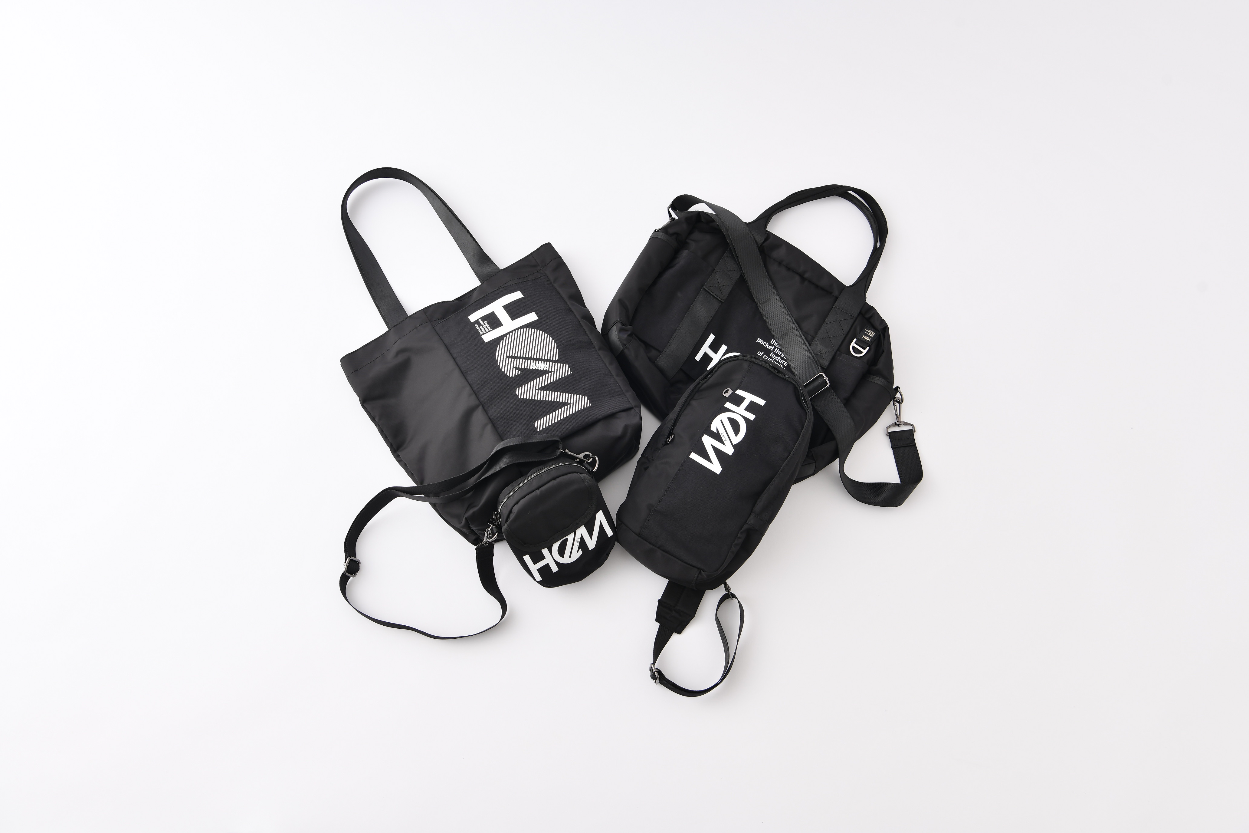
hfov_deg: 48.5
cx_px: 624
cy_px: 416
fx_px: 1388
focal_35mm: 40
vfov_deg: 33.4
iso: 160
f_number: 8
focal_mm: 40
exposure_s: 1/160
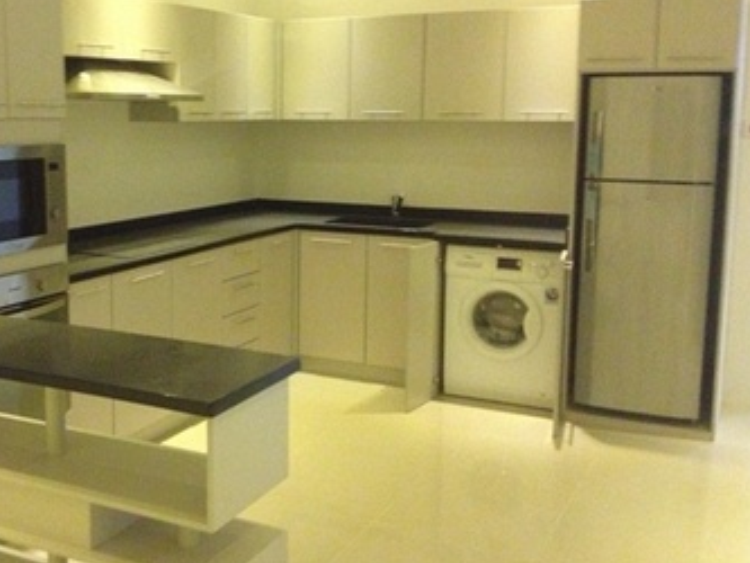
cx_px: 260
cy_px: 238
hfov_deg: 39.3
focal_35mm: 48
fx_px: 1040
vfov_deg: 30.2
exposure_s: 1/15
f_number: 2.4
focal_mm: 4.28
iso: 800
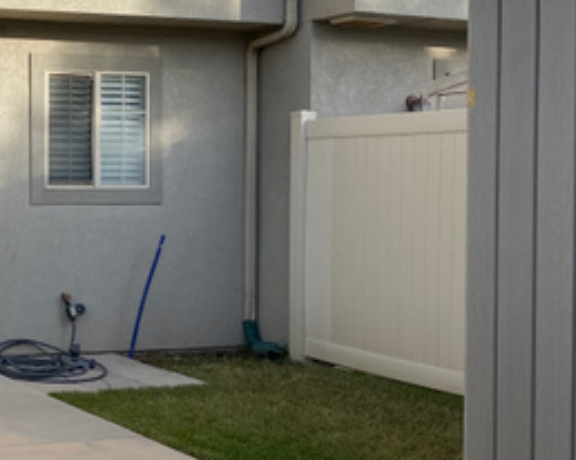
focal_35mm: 63
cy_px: 208
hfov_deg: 27.2
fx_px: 1073
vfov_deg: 24.2
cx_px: -76
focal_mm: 4.25
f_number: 1.8
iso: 32
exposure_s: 1/1701
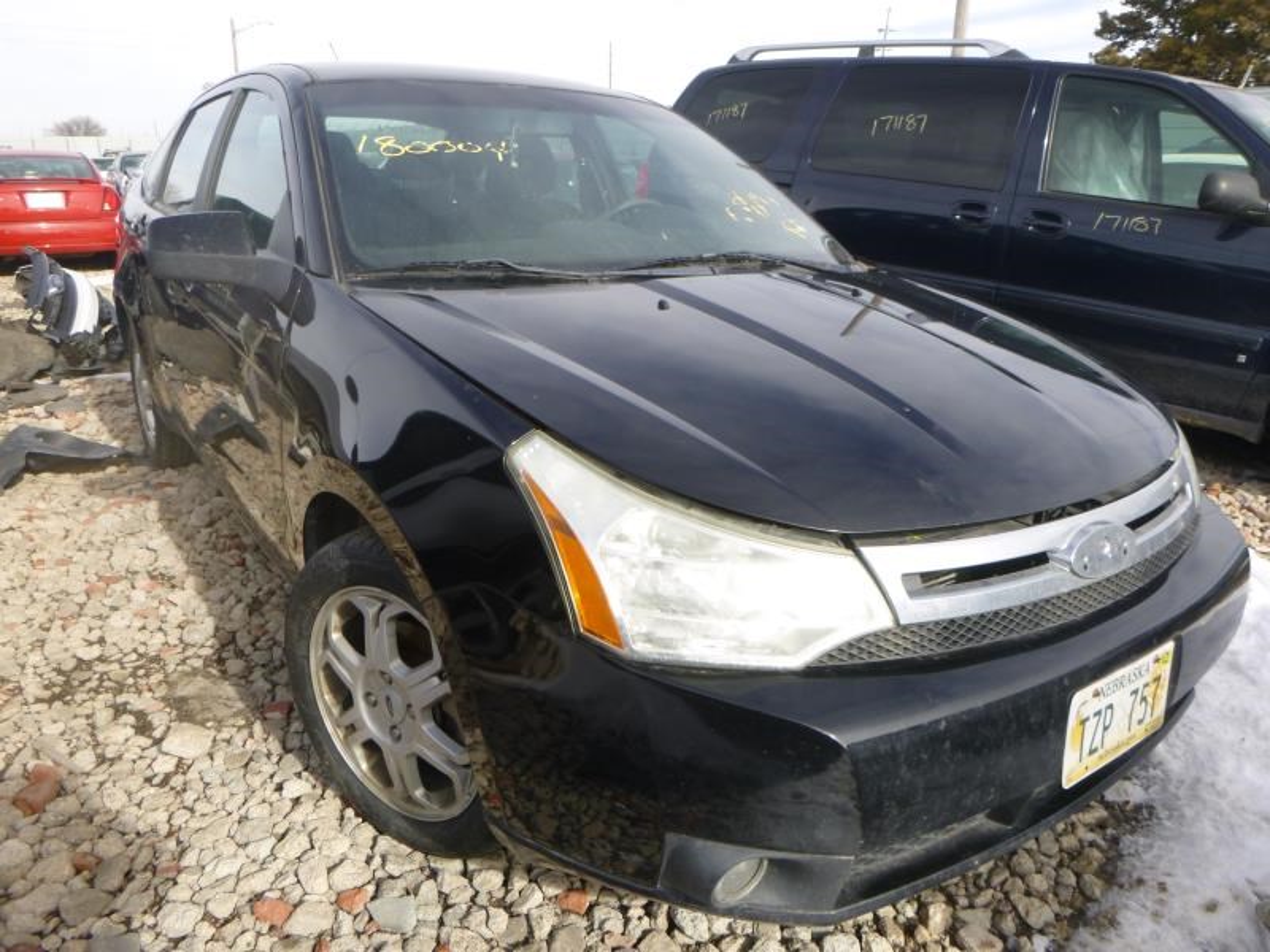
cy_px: 476
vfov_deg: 54.9
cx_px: 635
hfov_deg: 69.4
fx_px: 917
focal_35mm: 25
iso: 100
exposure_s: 1/320
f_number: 3.9
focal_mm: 4.5
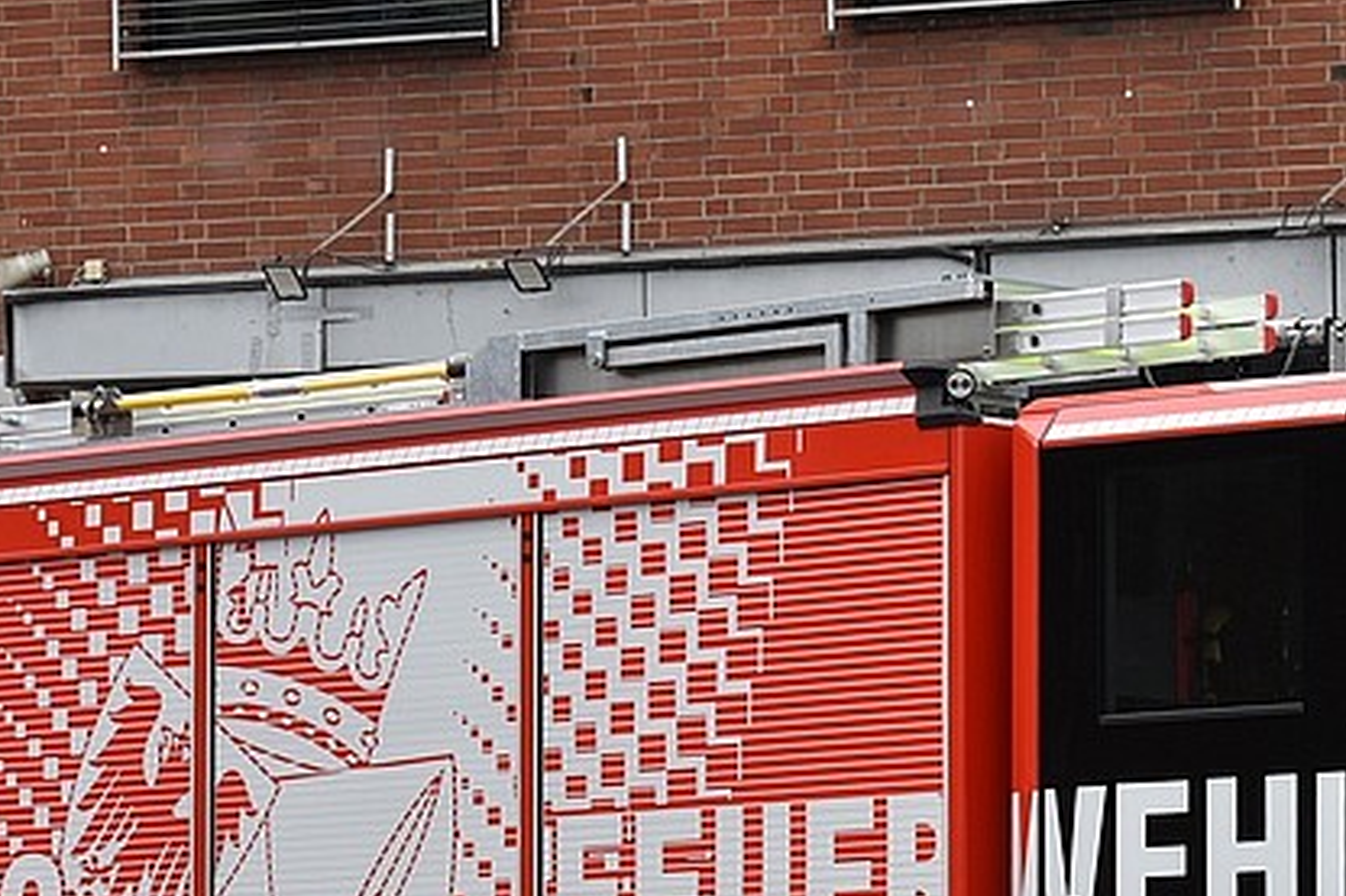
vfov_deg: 7.4
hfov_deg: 11.1
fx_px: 6876
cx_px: 1171
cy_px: 860
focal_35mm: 184
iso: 200
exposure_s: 1/250
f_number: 8
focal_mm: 85
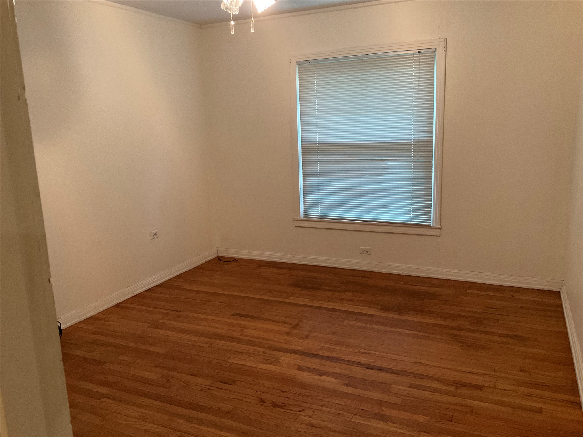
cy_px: 218
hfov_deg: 61.7
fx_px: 488
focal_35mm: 29
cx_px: 292
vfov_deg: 48.2
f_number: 1.8
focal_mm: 3
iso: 320
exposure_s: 1/40
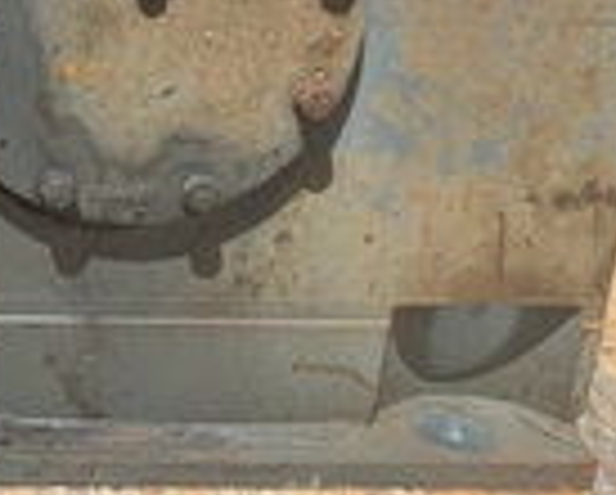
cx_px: -175
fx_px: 1351
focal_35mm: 74
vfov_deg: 20.6
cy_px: 130
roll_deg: +2.2
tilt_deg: -18.8
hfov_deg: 23.0
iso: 25
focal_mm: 4.25
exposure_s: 1/1490
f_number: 1.8
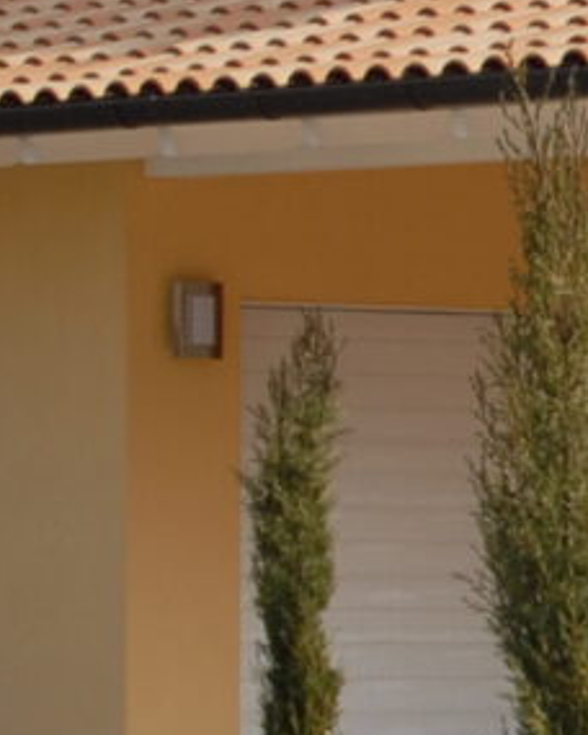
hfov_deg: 4.2
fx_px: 7701
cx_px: 1746
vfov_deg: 5.5
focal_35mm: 354
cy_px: 462
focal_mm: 28
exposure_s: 1/180
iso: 125
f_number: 7.1
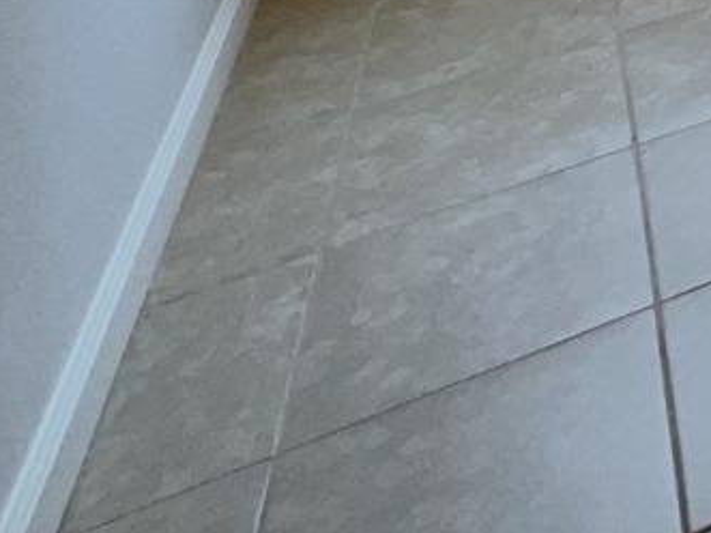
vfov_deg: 15.9
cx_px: 1347
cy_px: -663
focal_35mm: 59
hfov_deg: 20.3
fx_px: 1211
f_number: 1.8
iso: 50
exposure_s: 1/50
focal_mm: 1.57
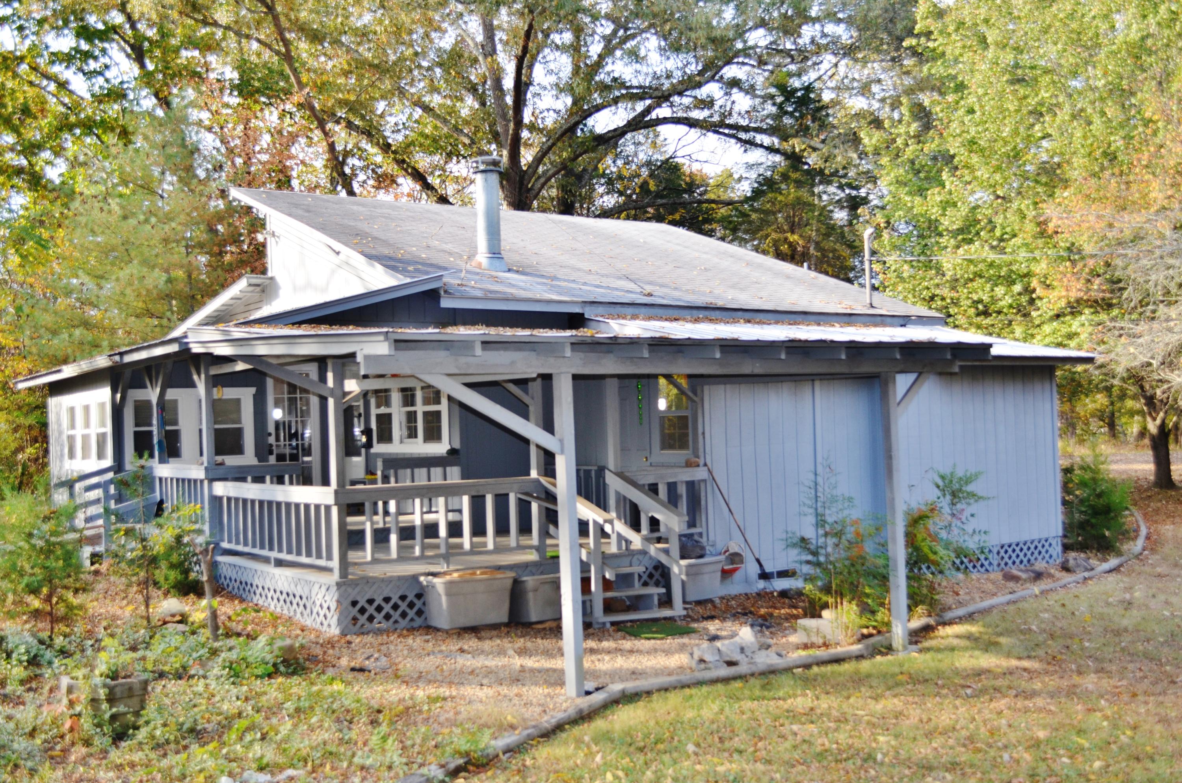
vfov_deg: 36.7
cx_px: 591
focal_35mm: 36
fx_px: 1180
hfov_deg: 53.2
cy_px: 392
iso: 180
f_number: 4
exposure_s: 1/250
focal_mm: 24
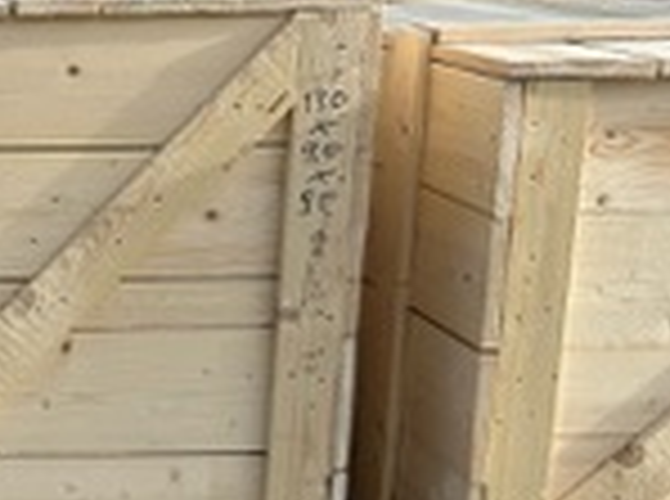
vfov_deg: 17.5
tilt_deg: -13.2
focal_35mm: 84
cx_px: -301
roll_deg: +1.0
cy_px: 248
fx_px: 1622
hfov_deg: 20.4
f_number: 1.5
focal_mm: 5.7
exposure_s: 1/2513
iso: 50
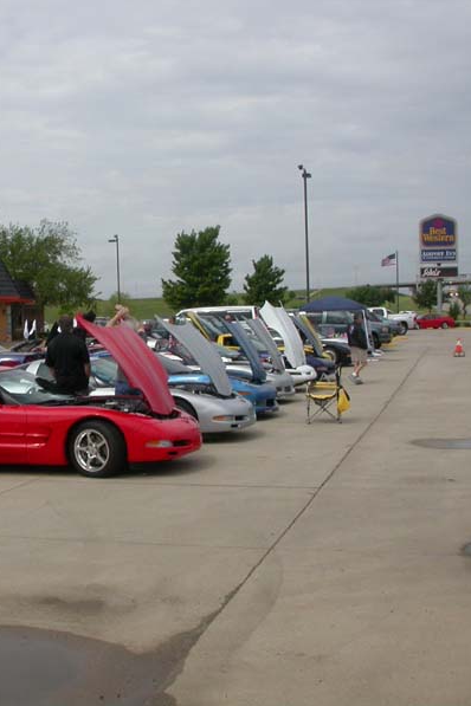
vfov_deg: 37.5
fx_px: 1040
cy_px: 352
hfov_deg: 25.0
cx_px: 86
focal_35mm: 53
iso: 100
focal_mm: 7.85
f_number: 7.5
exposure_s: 1/485
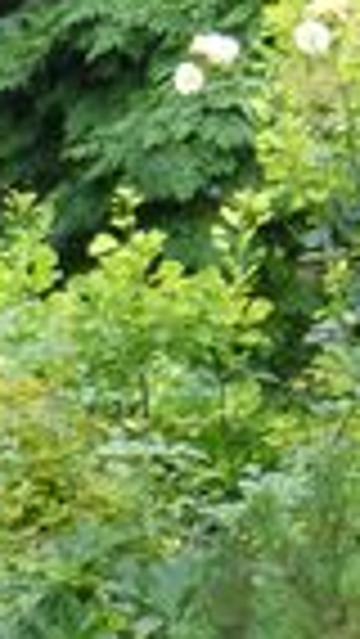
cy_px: 72
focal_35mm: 184
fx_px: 3119
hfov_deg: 6.4
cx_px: 796
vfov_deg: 11.6
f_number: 2.9
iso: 100
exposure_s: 1/100
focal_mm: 5.3
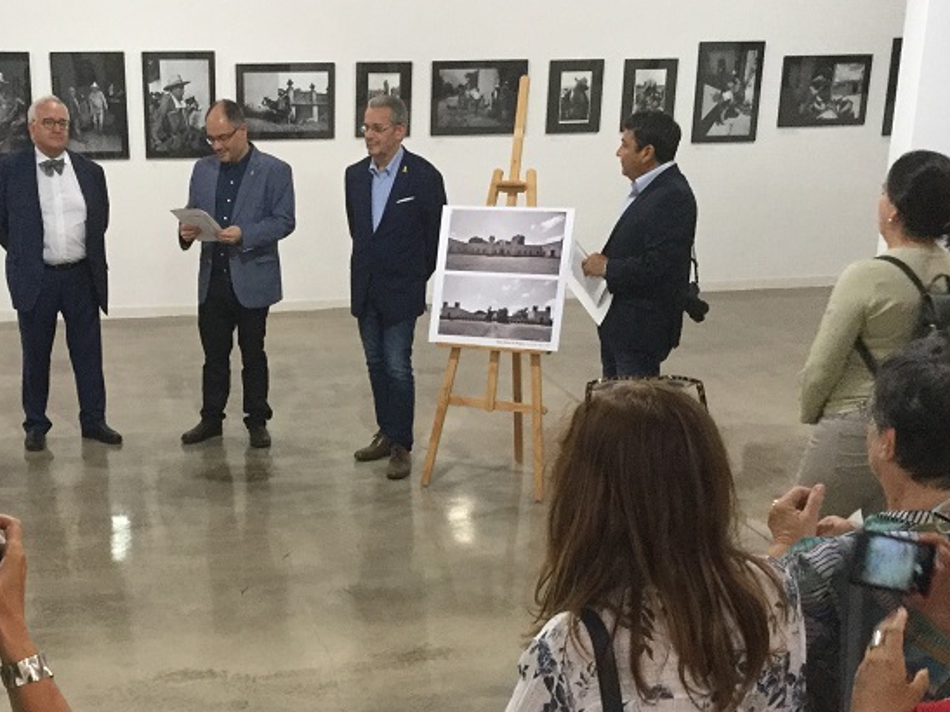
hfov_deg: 36.8
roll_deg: -0.8
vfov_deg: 28.1
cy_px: 536
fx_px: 1399
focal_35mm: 51
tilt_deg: -21.2
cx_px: 271
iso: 200
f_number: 2.4
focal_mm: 3.3
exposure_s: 1/33
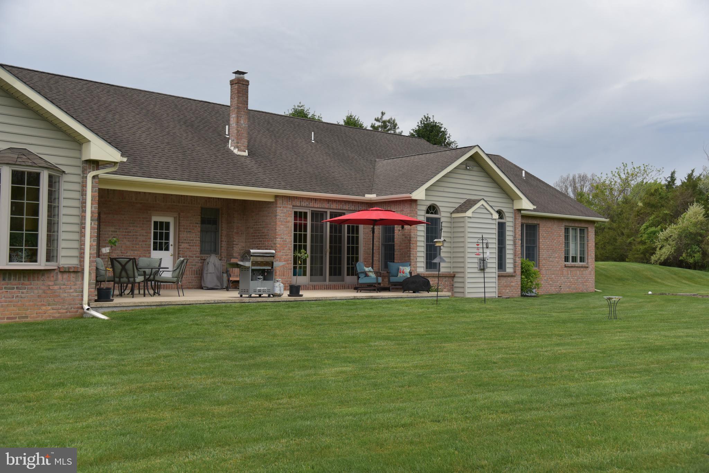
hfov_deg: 50.7
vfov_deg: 35.1
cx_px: 354
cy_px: 236
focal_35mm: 38
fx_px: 749
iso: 800
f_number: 4.5
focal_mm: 38
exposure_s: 1/4000
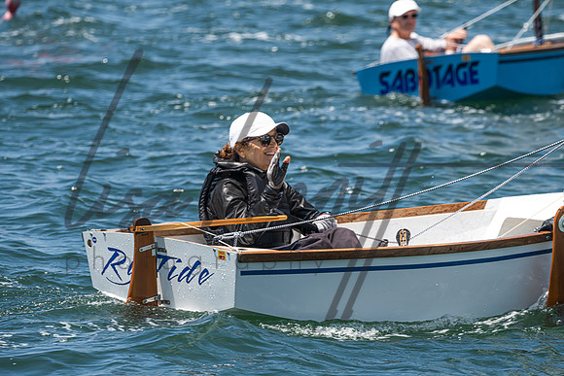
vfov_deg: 3.4
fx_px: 6268
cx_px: 282
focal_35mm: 400
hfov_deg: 5.2
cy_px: 188
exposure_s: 1/640
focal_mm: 400
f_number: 11
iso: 400
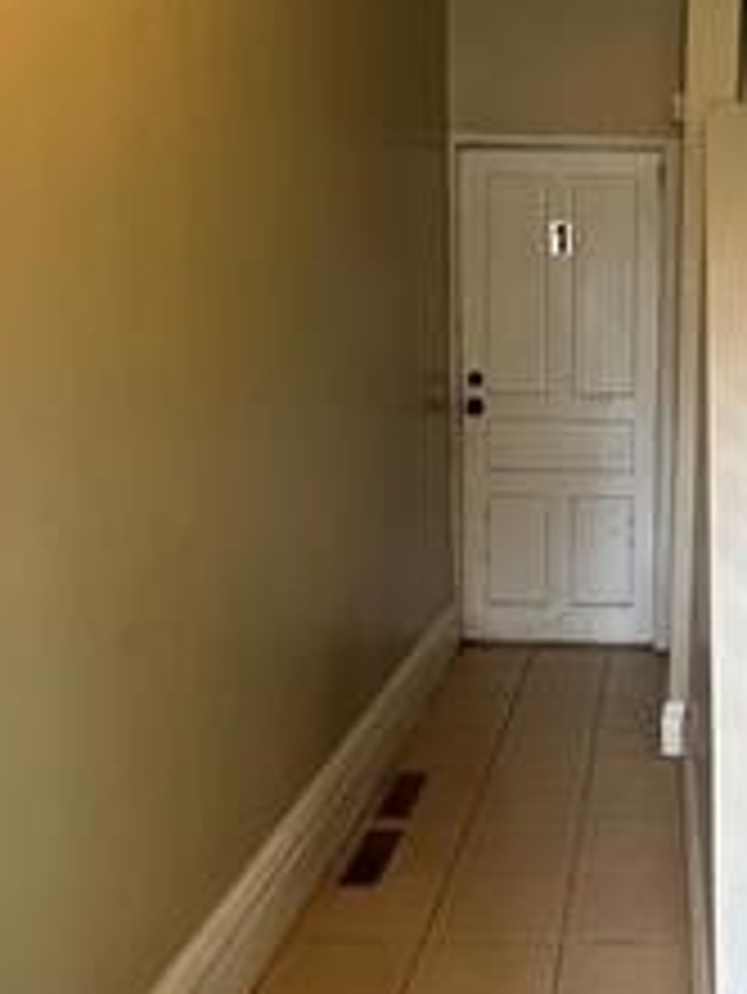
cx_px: 675
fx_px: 1092
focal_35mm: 38
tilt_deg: -4.7
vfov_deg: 48.9
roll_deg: -2.8
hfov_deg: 35.5
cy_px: 459
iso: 400
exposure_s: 1/60
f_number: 2.2
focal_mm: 2.22
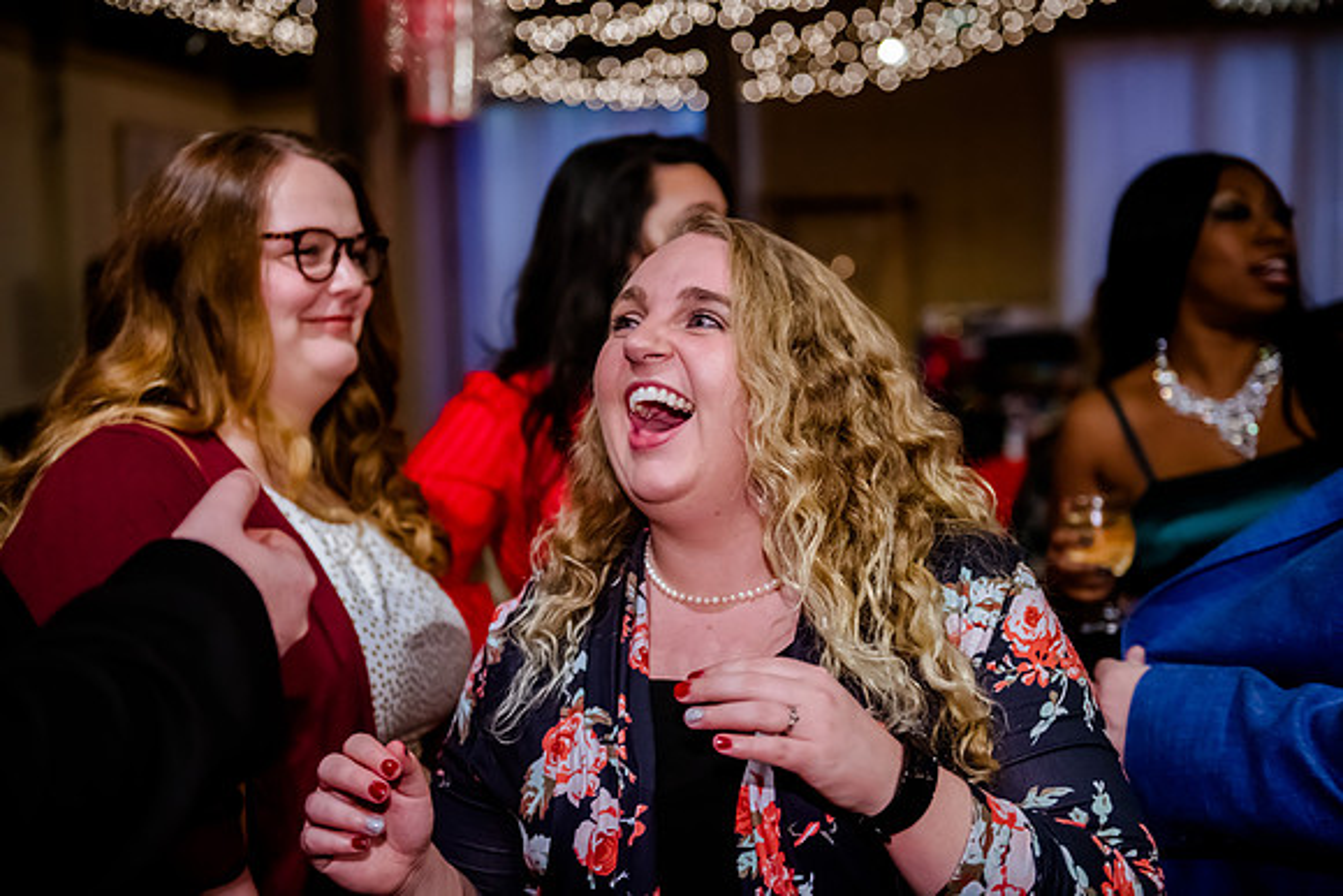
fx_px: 2052
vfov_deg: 24.6
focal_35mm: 55
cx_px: 672
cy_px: 448
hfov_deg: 36.2
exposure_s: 1/250
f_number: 2.8
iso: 4000
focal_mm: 55
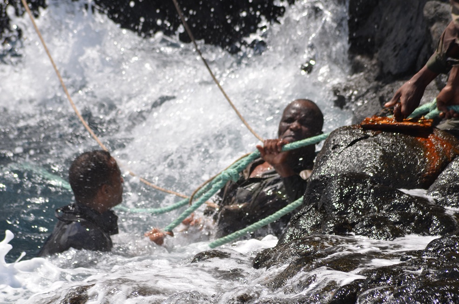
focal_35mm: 450
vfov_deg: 3.0
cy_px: 152
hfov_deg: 4.6
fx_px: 5725
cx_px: 230
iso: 100
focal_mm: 300
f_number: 9
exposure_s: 1/250
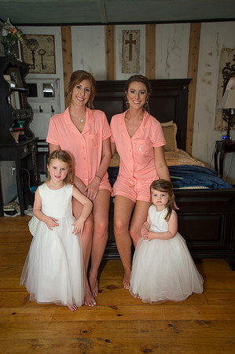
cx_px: 118
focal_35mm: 30
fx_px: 294
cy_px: 177
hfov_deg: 43.5
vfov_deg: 62.0
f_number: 2.8
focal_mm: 30
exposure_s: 1/125
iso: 320
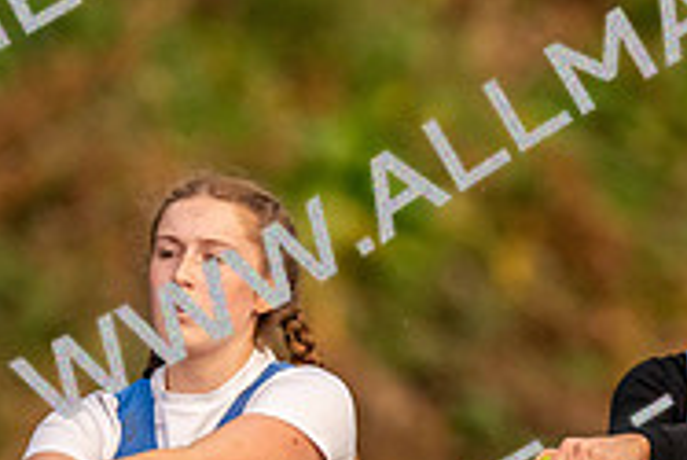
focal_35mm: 1859
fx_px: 35502
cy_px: 431
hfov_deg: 1.1
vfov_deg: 0.7
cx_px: 463
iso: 3200
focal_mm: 600
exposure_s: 1/2500
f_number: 4
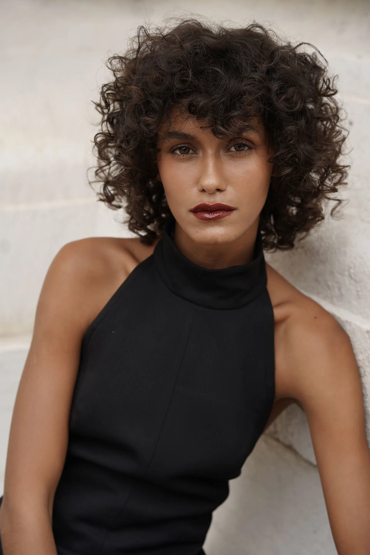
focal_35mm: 85
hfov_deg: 16.1
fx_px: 1310
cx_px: 185
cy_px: 278
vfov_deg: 23.9
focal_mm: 85
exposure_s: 1/250
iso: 100
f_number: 3.2
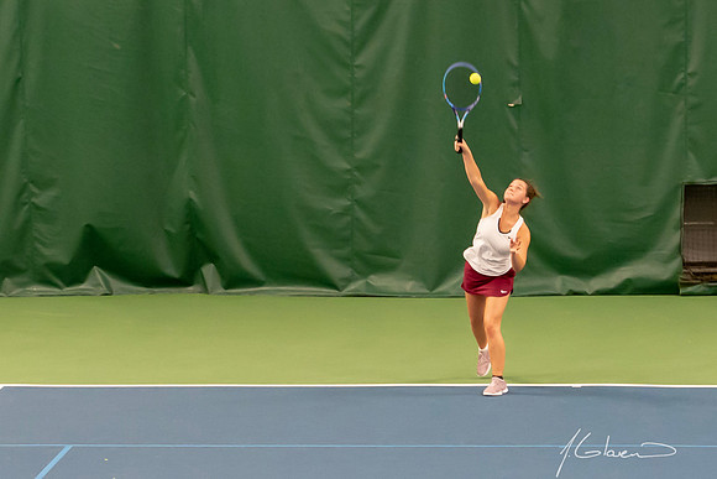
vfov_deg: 6.3
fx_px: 4368
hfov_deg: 9.4
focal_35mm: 219
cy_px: 210
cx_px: 519
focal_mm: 75
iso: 4000
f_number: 4.5
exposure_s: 1/250
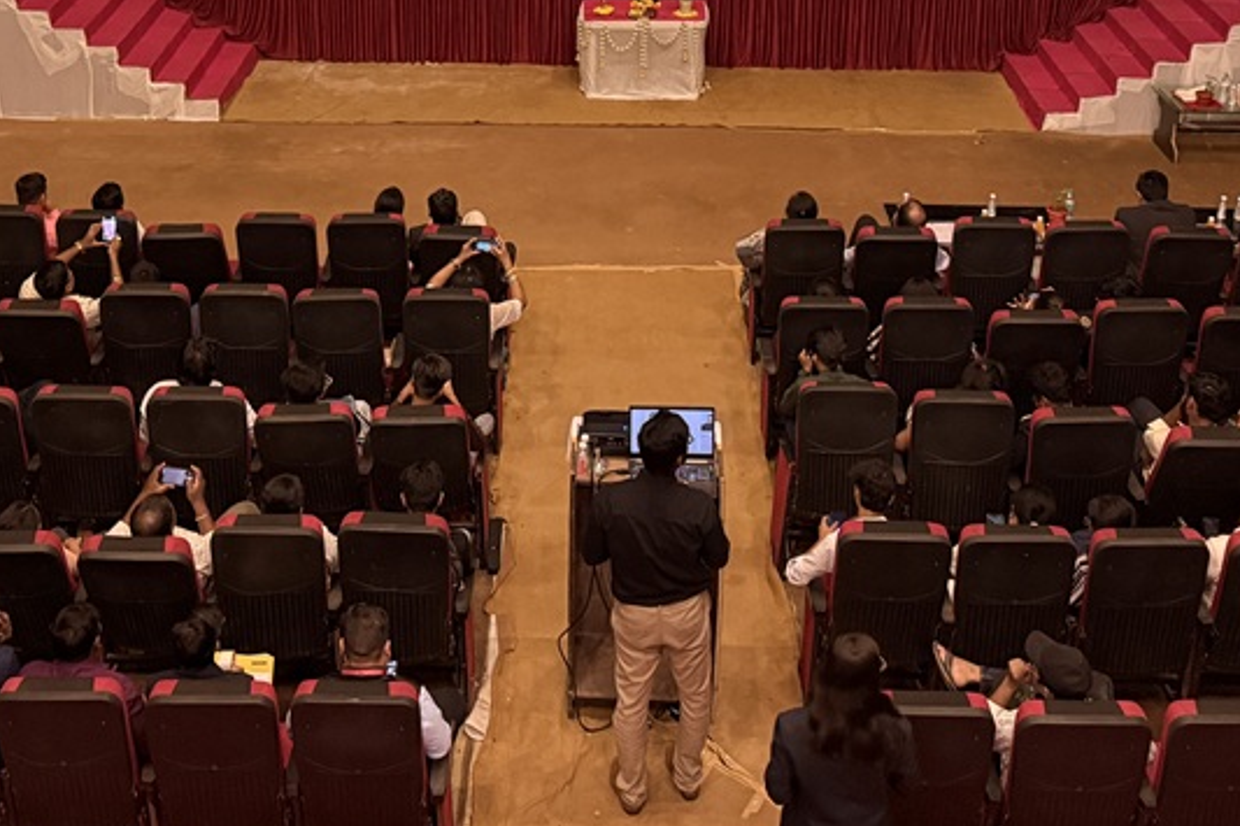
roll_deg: +0.3
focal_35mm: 48
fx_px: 1653
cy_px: 33
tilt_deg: -18.9
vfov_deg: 26.8
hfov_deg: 41.0
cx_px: 535
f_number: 1.78
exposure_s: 1/33
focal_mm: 6.76
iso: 640
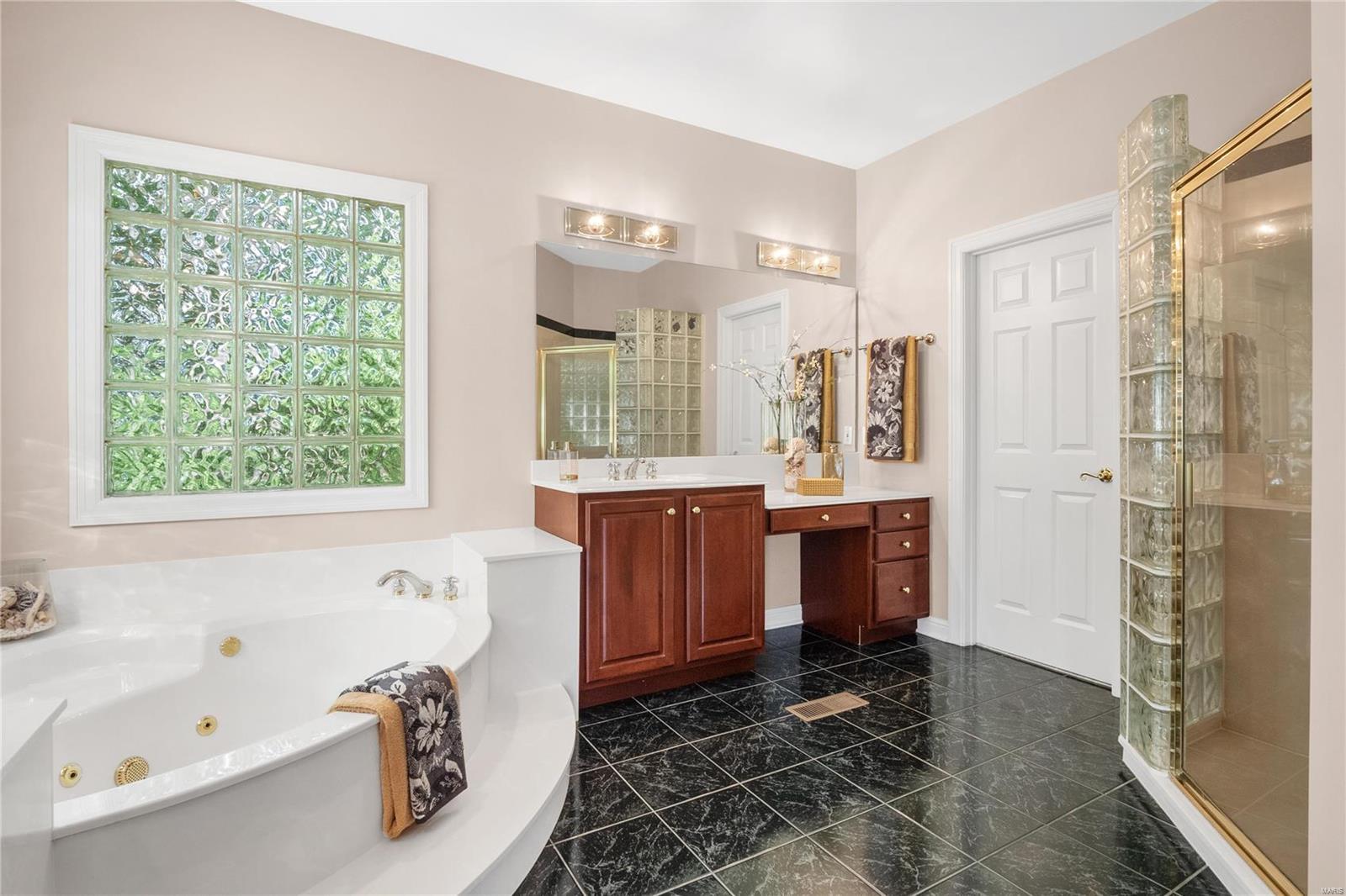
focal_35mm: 18
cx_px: 673
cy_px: 448
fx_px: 673
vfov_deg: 67.4
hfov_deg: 90.0
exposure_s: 1/10
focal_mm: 9
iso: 400
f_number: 8
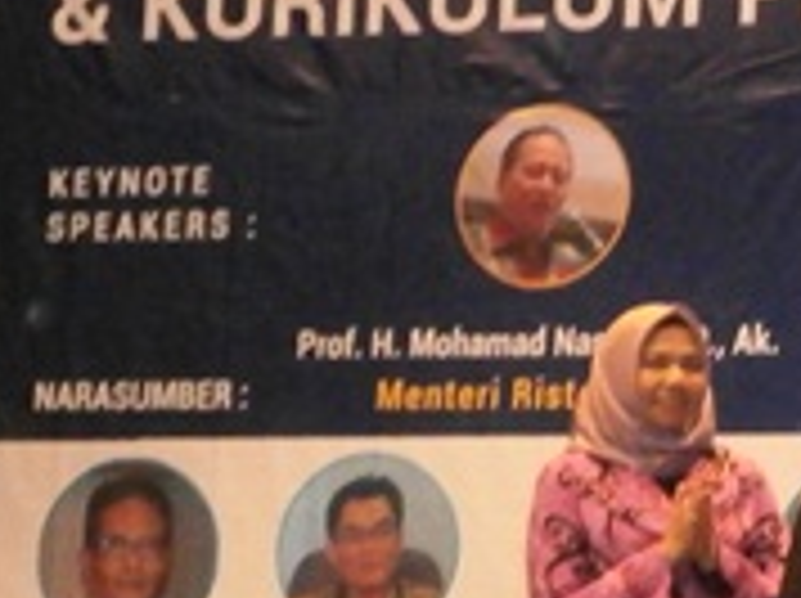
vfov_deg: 8.7
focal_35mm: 169
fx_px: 3905
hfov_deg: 11.0
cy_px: 504
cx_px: 1408
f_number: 3.4
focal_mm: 8.3
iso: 800
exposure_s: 1/40
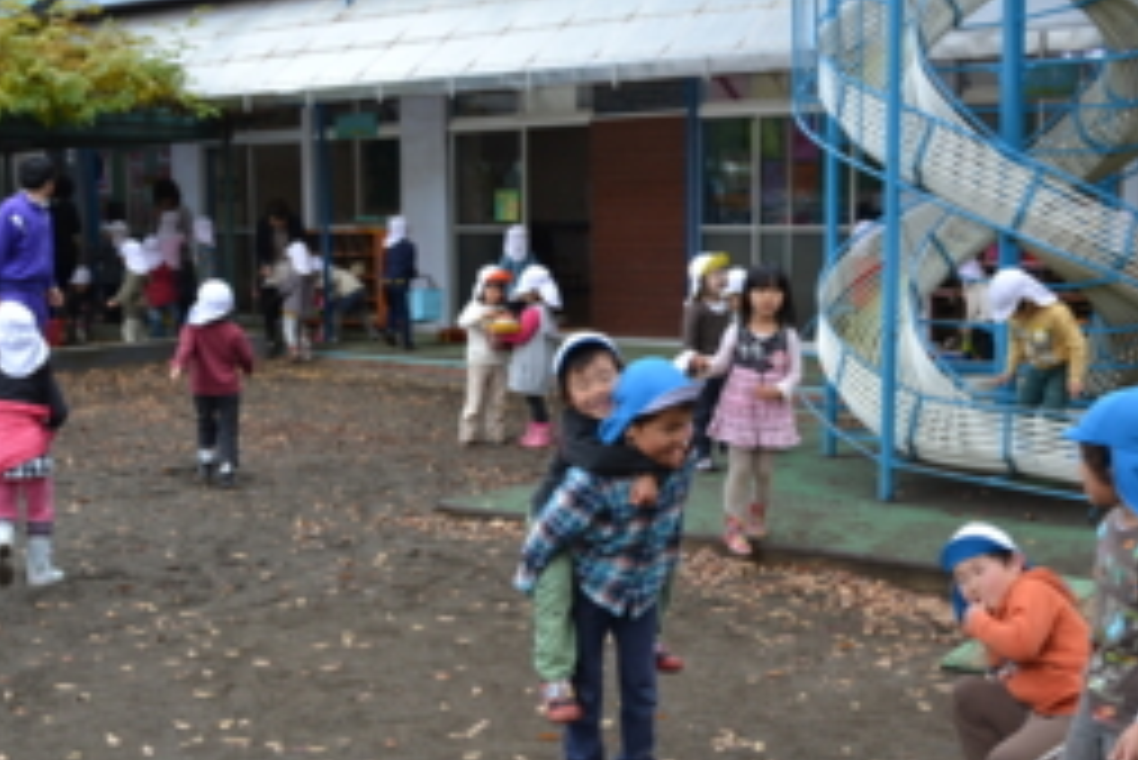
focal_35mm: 57
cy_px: 501
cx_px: 558
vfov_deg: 23.7
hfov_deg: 35.0
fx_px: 1803
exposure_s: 1/125
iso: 400
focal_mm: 24
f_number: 5.6
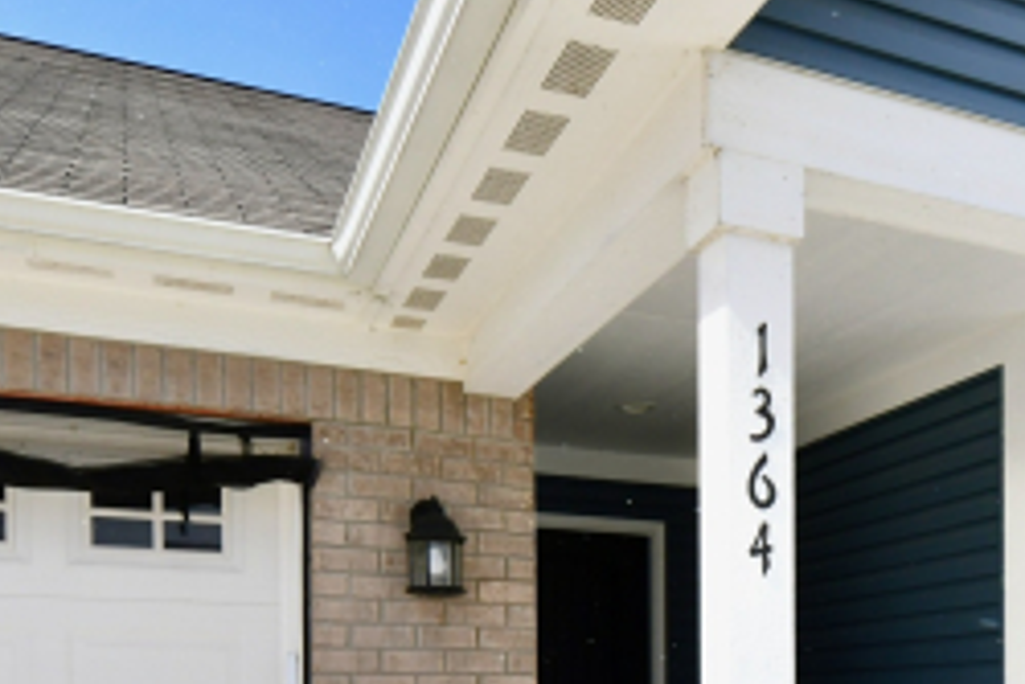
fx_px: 1196
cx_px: 812
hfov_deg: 44.3
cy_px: 758
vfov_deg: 28.8
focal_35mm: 42
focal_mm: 14
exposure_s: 1/640
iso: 640
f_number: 13
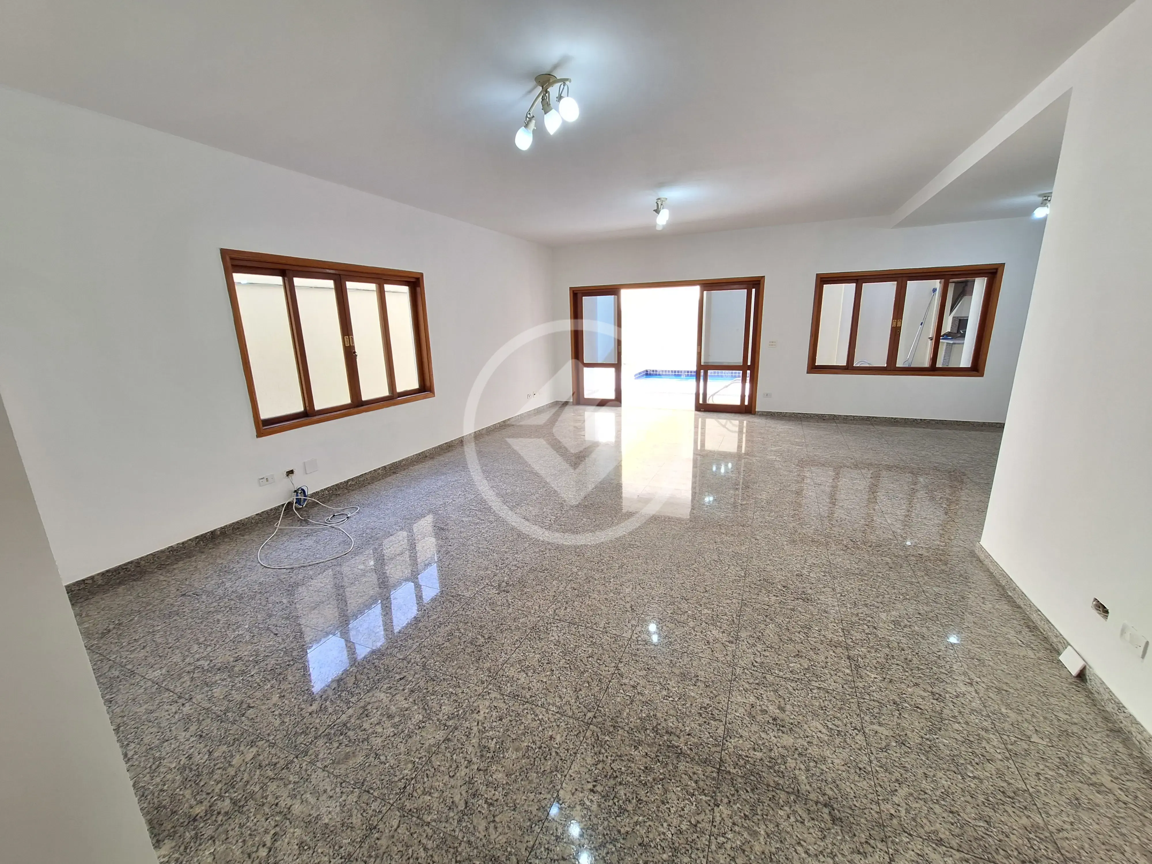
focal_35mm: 13
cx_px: 576
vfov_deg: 89.9
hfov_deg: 106.2
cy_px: 432
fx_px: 433
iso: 40
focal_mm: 1.74
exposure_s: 1/60
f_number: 2.2
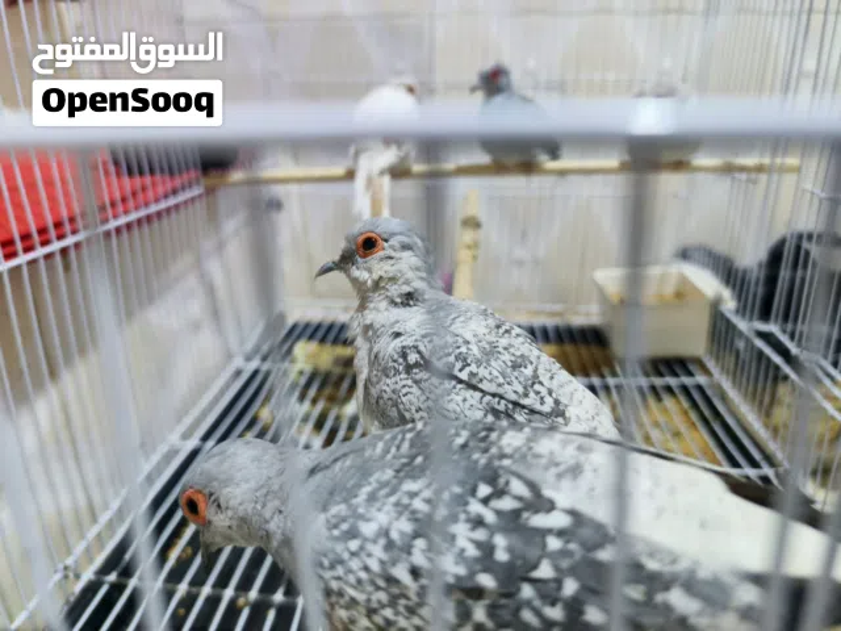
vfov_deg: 58.9
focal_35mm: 23
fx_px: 559
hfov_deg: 73.9
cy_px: 316
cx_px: 420
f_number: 1.7
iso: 860
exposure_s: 1/50
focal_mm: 5.25
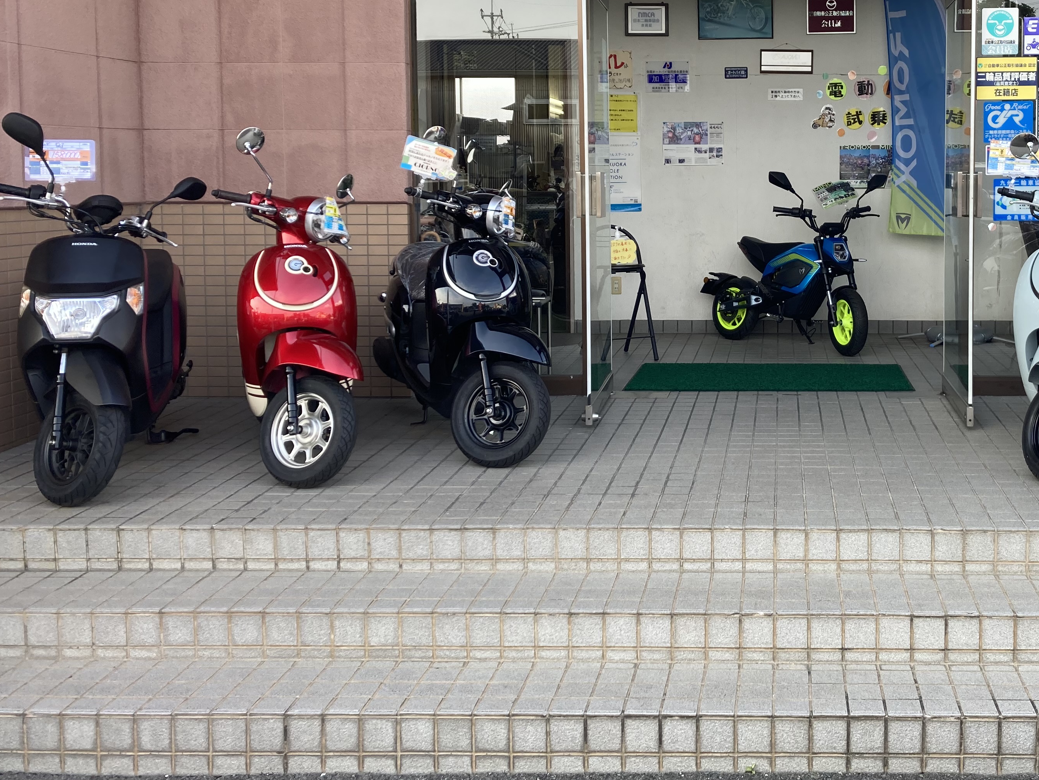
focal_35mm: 42
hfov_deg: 43.4
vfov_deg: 34.1
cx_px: 777
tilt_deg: -2.5
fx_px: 1261
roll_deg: -0.5
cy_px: 268
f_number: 1.8
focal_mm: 3.99
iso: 20
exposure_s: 1/173
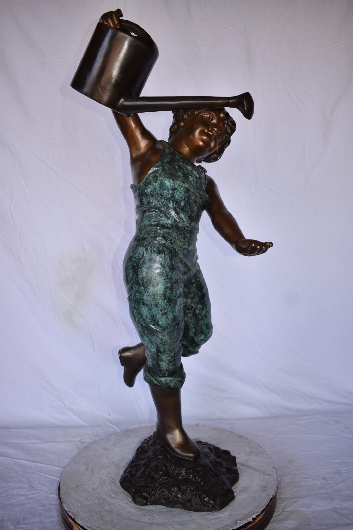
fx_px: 441
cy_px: 265
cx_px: 176
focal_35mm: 30
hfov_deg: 43.6
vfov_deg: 61.9
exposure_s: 1/125
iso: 100
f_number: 3.5
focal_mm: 20
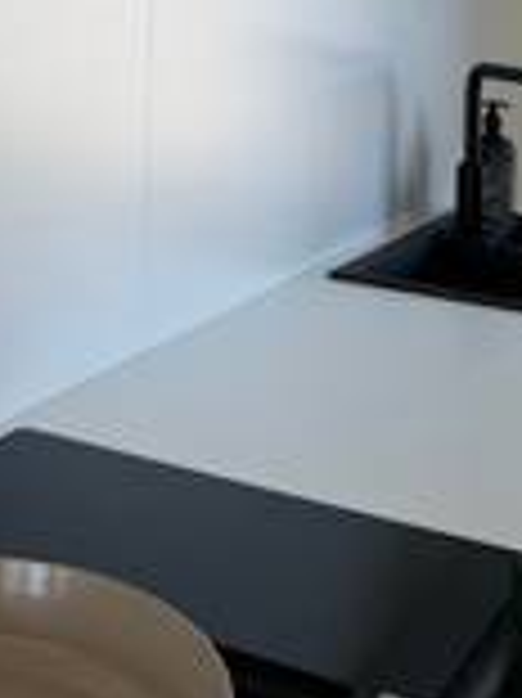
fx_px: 1329
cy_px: -61
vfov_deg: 27.1
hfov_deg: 22.0
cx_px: 122
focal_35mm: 66
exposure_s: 1/387
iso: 80
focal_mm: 6.76
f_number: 1.78
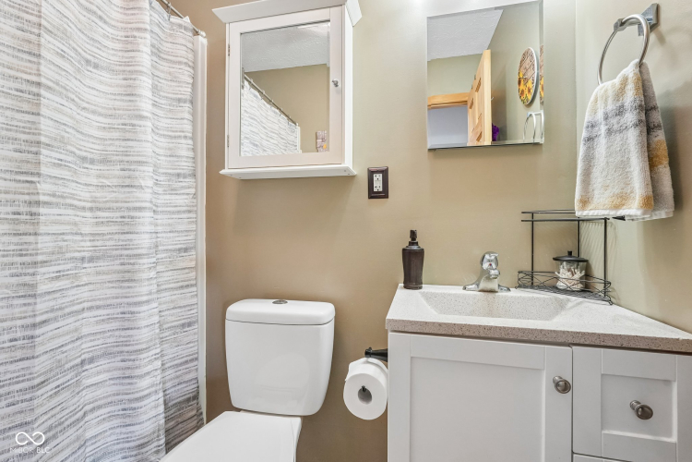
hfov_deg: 96.7
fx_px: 308
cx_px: 346
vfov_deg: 73.7
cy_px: 231
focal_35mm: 16
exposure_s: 1/30
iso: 2000
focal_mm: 16
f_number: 7.1
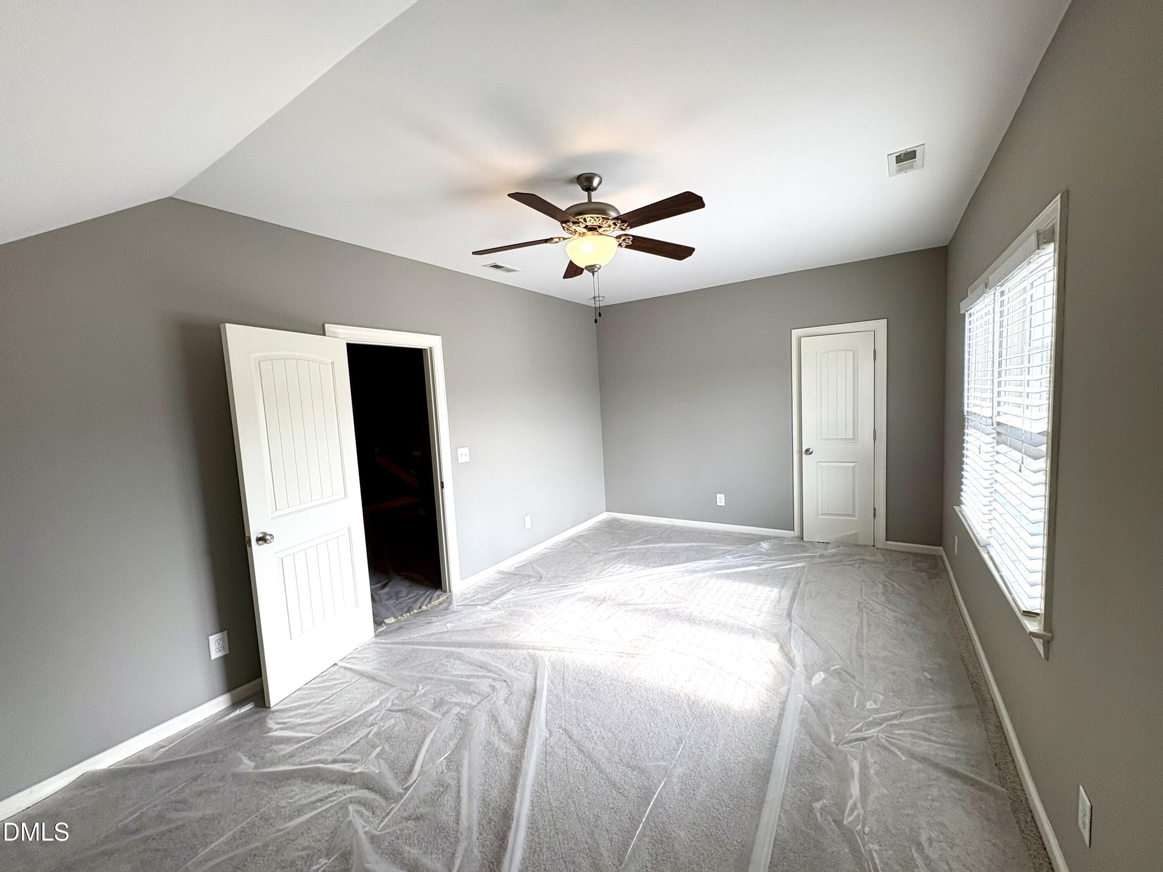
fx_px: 470
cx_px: 582
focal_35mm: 14
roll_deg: +3.3
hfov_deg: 102.1
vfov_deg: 85.7
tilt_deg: -6.5
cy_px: 436
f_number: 2.2
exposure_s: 1/120
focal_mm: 2.22
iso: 64
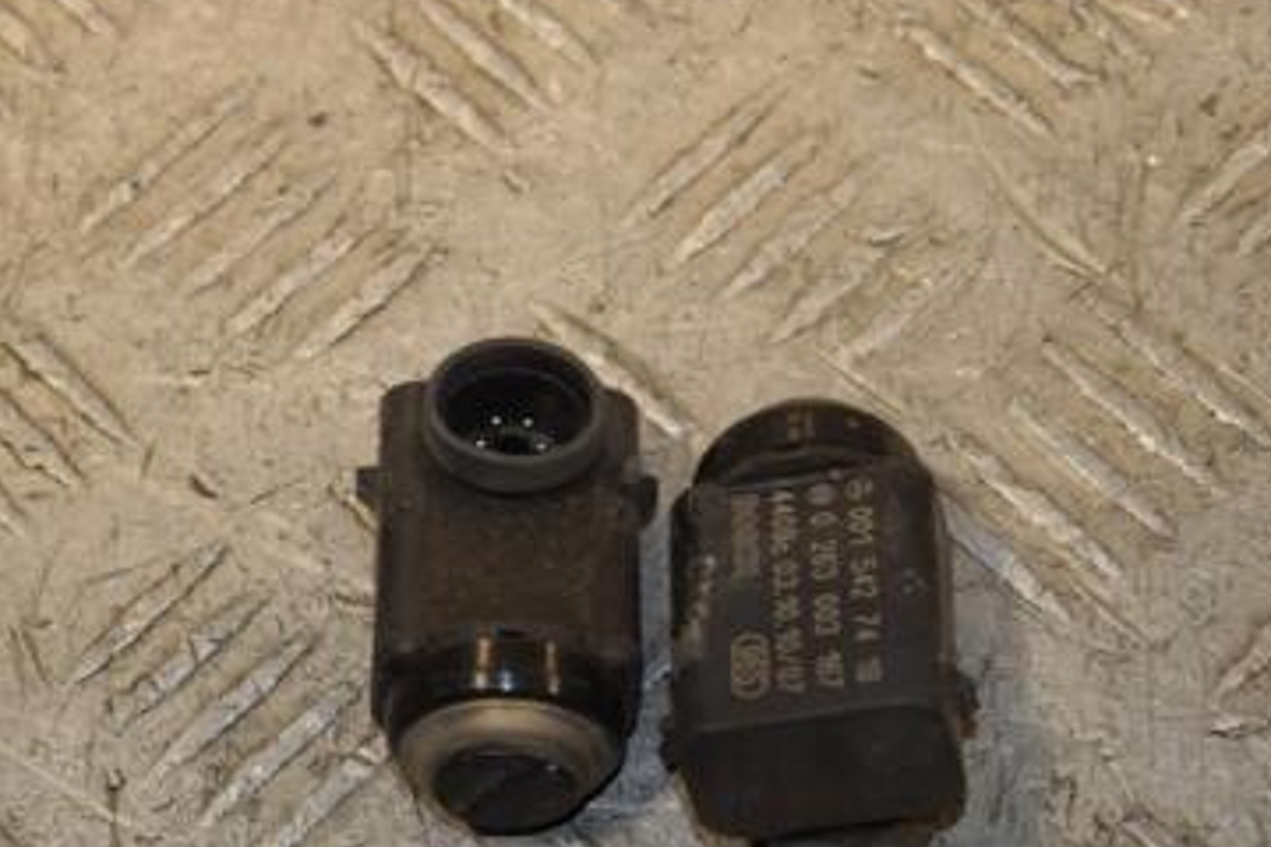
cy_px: 427
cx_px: 434
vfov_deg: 8.3
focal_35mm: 165
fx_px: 5825
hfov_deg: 12.4
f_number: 6.3
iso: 800
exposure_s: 1/200
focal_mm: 66
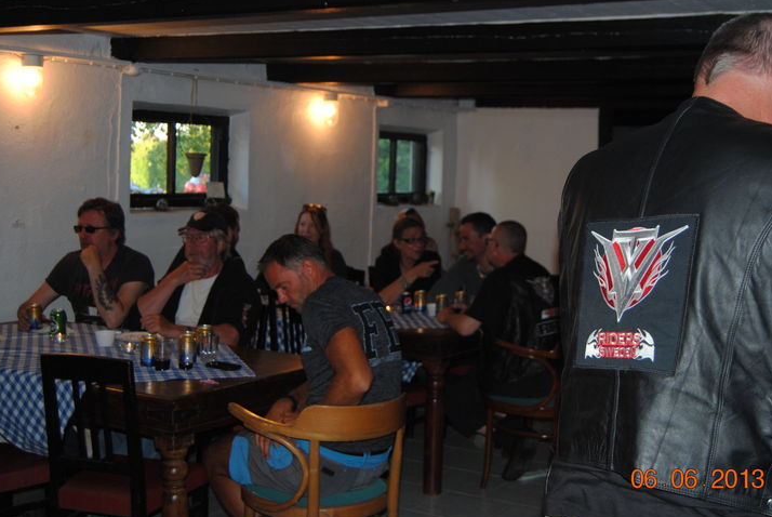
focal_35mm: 47
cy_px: 233
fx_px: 1009
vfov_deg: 28.7
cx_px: 415
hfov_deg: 41.8
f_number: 4
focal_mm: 28
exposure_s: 1/60
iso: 200
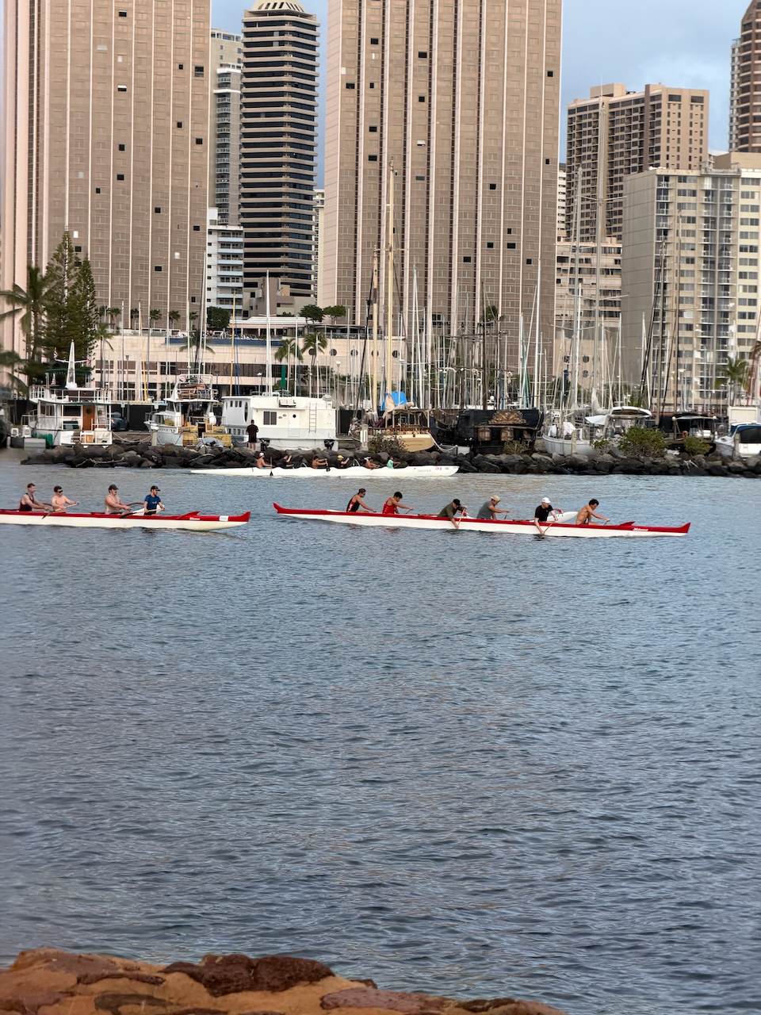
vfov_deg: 19.6
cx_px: 380
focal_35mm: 100
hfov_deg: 14.8
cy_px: 508
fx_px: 2931
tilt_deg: -4.3
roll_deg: -0.4
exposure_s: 1/132
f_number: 2.8
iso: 40
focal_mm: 16.89
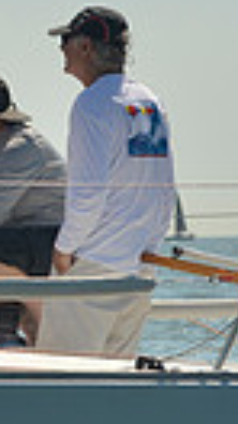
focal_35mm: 345
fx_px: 3881
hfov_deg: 3.4
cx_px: -663
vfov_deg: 6.3
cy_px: 214
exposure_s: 1/800
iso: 200
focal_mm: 75
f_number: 6.3
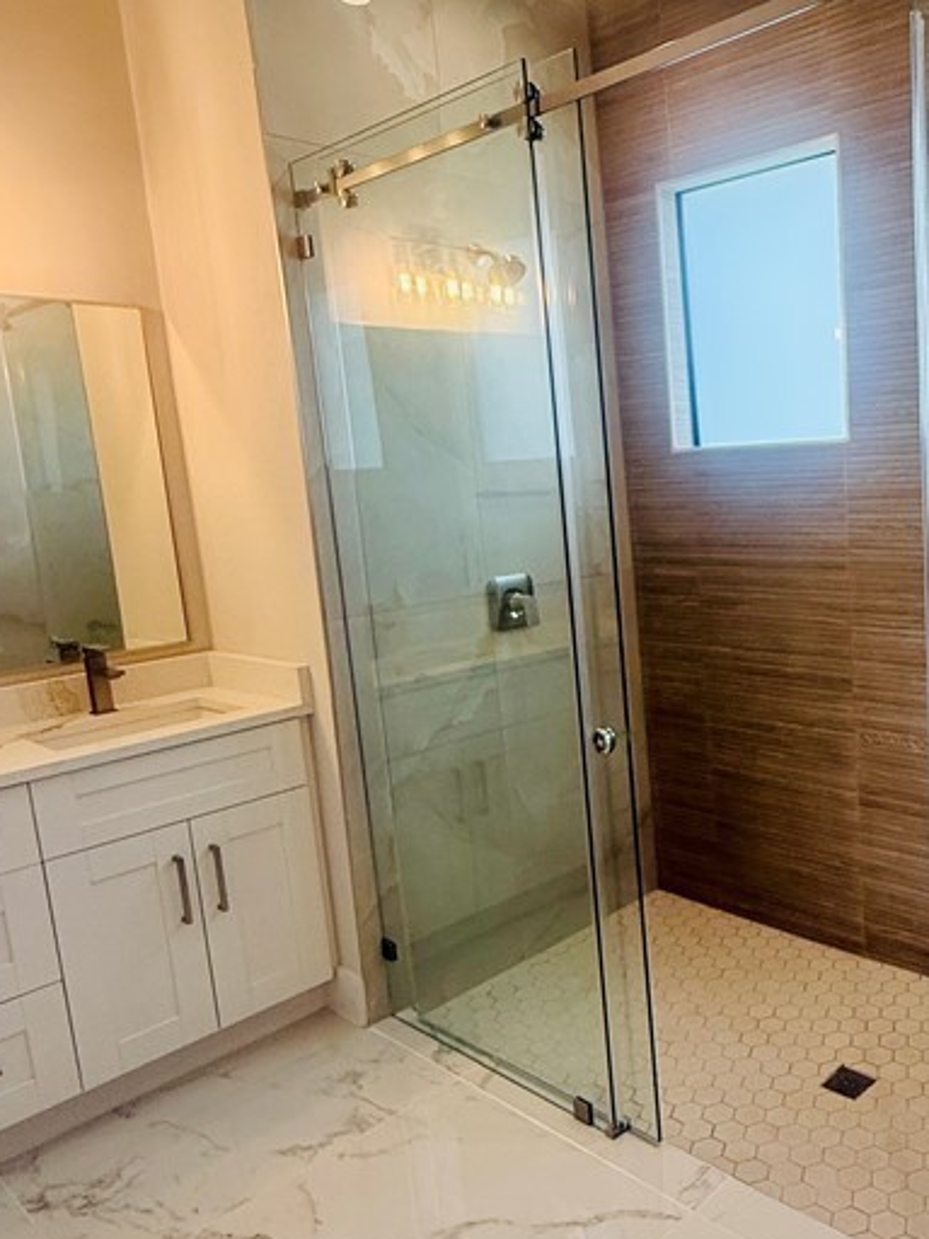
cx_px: 779
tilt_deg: -8.0
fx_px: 1002
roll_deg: +2.6
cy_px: 615
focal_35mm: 28
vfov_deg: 63.4
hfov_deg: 46.4
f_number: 2.2
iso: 100
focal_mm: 2.22
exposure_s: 1/120
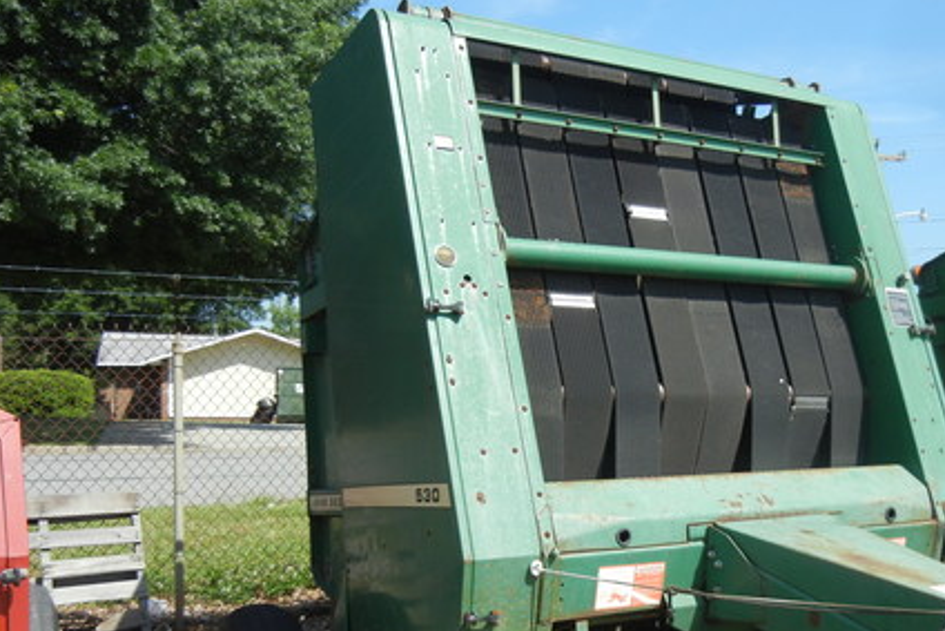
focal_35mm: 40
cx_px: 600
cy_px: 448
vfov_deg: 33.0
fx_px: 1050
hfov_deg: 47.9
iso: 160
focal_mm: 5.4
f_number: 7
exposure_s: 1/271
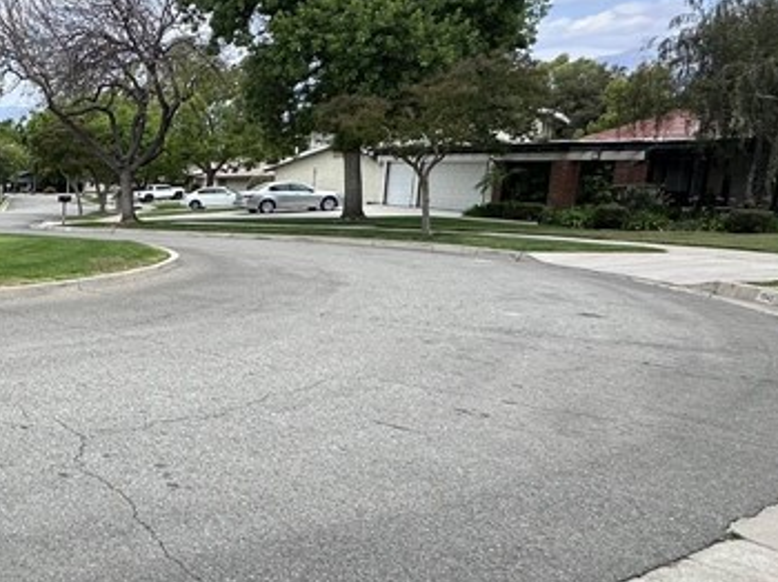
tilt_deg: -11.0
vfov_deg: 35.0
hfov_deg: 34.9
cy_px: 335
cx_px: -184
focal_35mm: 41
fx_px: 921
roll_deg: +0.9
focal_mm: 2.22
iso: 50
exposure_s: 1/2092
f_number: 2.2
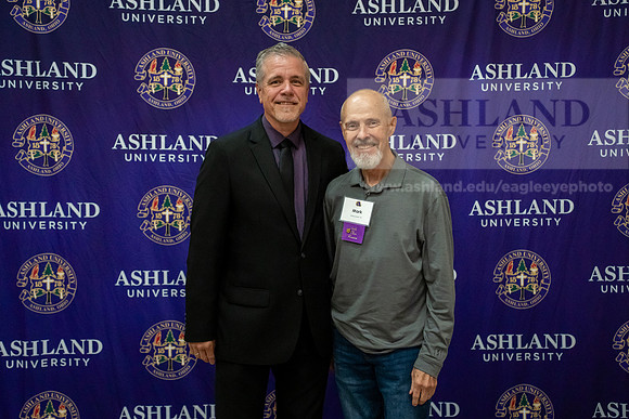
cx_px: 310
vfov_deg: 29.4
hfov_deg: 43.0
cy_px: 209
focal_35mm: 46
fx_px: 799
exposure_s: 1/400
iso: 5000
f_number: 2.8
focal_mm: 45
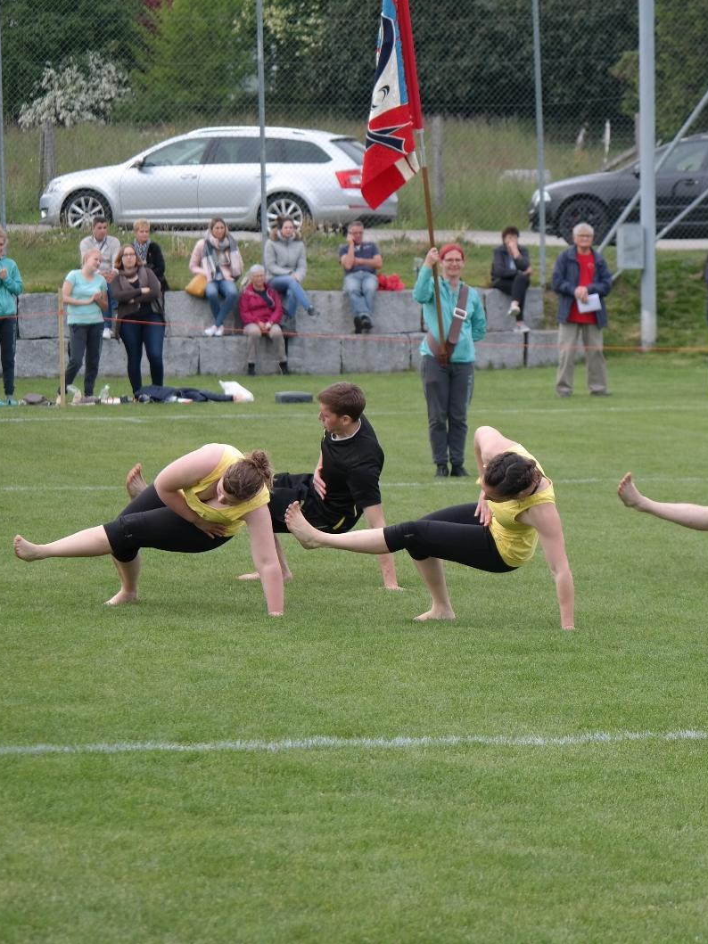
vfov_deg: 11.8
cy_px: 473
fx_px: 4555
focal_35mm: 167
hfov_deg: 8.9
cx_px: 603
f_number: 4.5
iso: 100
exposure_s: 1/200
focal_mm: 75
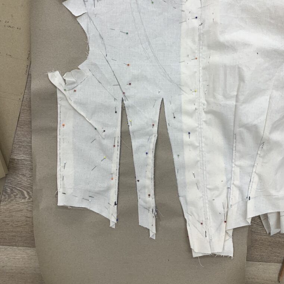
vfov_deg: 52.0
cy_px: 107
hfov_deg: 52.5
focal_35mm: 31
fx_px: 288
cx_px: 143
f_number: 1.8
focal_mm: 4.25
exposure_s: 1/103
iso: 25
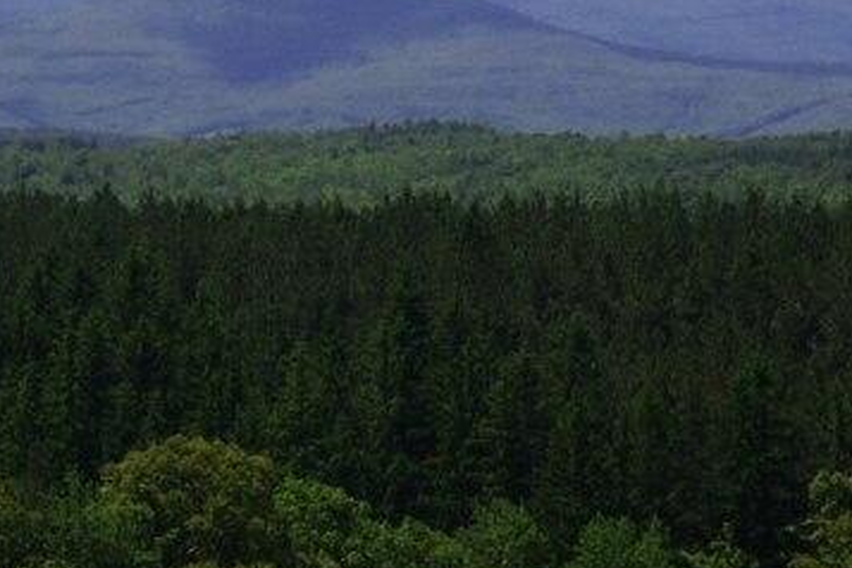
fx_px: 8969
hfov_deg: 5.4
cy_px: 69
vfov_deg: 3.6
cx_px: 243
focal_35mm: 379
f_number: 8
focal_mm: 25.78
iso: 64
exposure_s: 1/250
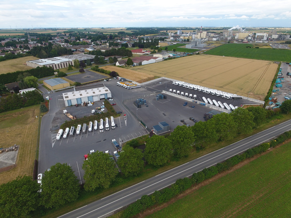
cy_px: 109
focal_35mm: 20
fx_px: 168
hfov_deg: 81.7
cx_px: 146
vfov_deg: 66.0
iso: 113
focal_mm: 3.61
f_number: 2.8
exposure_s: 1/120
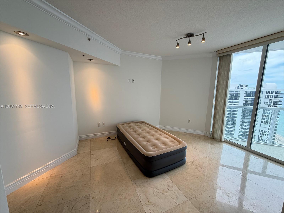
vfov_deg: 85.7
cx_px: 142
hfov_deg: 102.1
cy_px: 106
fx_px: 115
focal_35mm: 14
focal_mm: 2.22
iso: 100
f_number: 2.2
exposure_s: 1/120
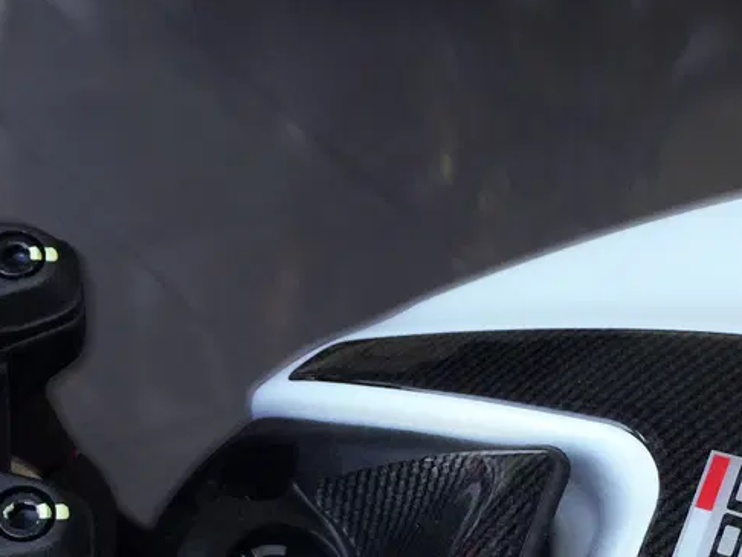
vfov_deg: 19.2
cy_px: 584
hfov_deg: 25.8
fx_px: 1587
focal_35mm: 74
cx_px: 605
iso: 64
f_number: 2.2
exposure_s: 1/120
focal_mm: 4.12
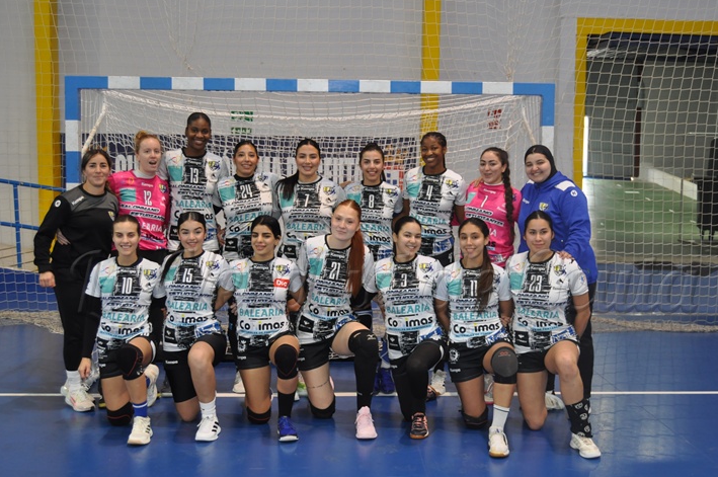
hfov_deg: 44.5
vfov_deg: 30.4
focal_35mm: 44
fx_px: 877
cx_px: 387
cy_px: 246
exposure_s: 1/60
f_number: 4
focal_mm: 26
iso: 800
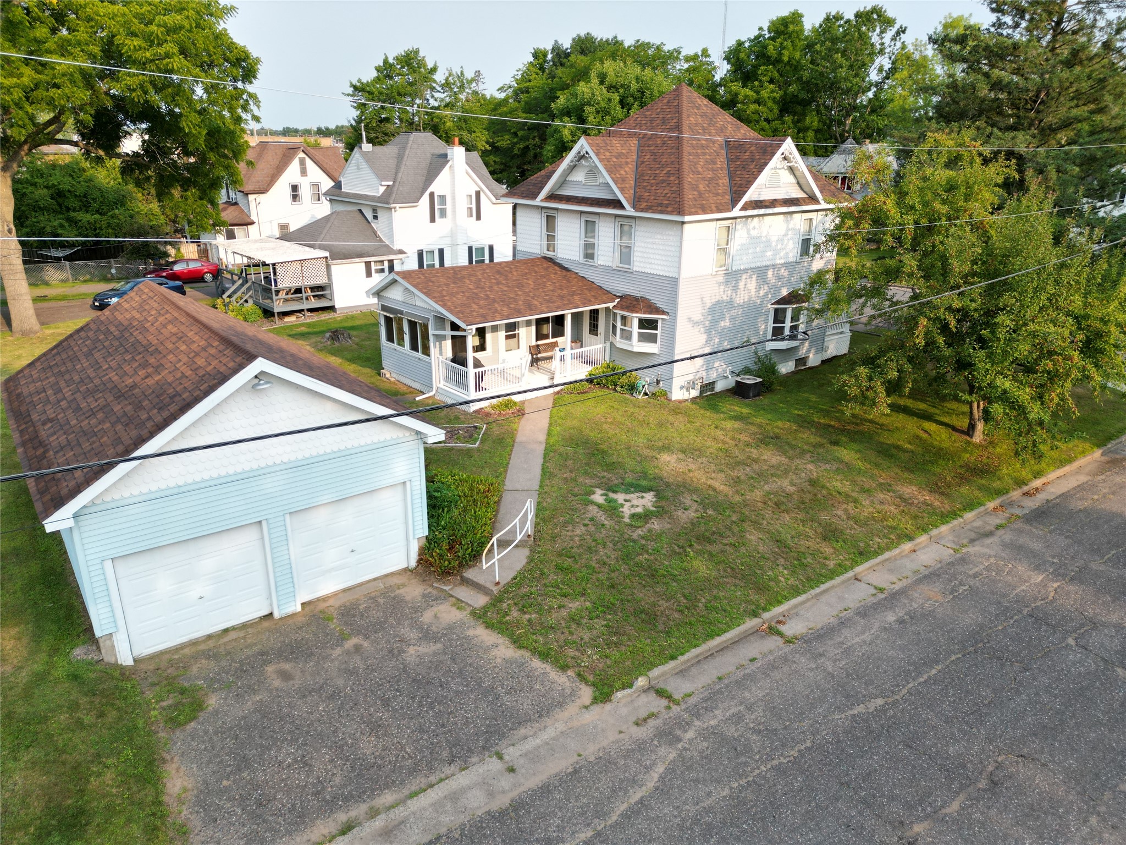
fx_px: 781
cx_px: 563
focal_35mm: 24
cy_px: 422
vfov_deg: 56.8
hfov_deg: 71.6
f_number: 1.7
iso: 200
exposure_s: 1/1250
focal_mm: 6.72
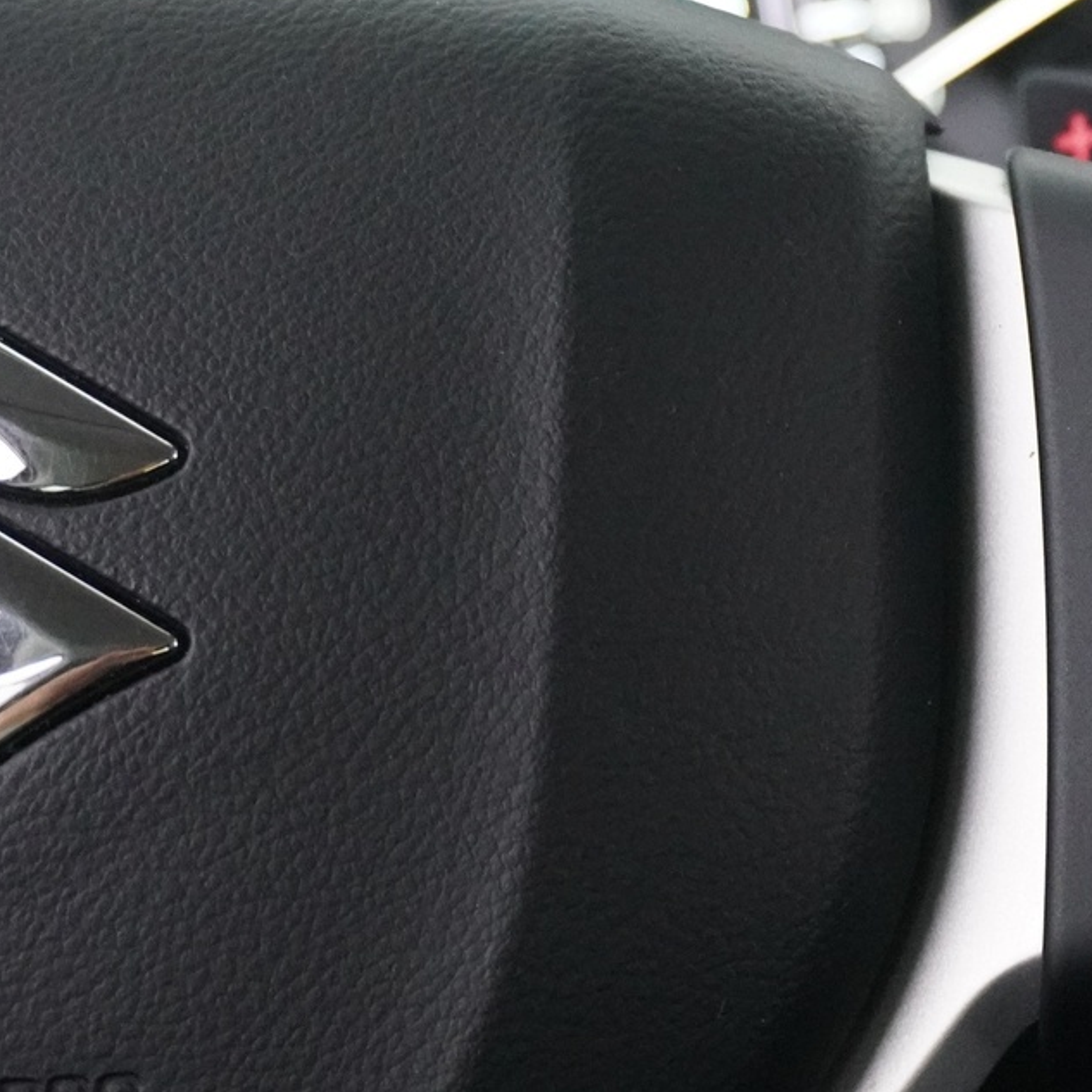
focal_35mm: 88
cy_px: 619
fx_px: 3144
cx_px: 1196
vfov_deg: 19.7
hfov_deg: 18.9
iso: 6400
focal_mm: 27
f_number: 4.5
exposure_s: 1/30
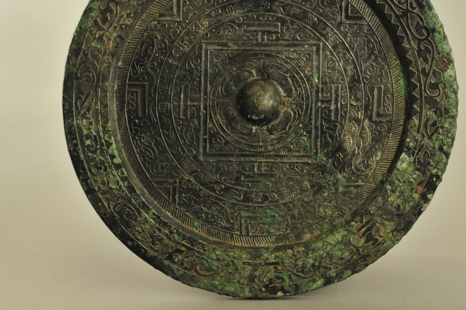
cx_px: 260
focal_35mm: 130
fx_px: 1681
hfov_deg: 15.8
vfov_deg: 10.5
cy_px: 97
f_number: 6.3
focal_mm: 60
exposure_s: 1/125
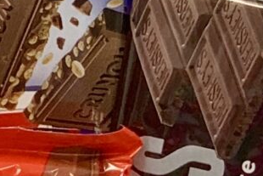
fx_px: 3260
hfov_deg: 4.6
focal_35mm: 446
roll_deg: -0.6
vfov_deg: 3.1
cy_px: 56
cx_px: 11
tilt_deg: -10.2
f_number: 2.4
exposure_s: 1/60
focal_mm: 6
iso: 80
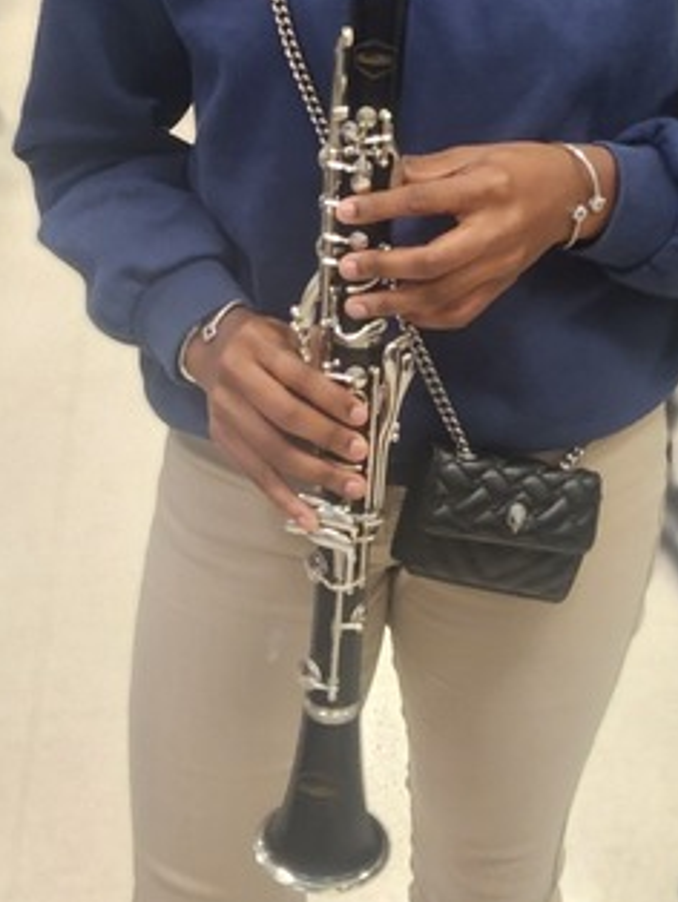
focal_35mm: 75
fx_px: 1956
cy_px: 164
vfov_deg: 25.5
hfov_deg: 19.6
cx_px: 425
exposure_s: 1/120
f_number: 1.8
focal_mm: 5.4
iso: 400
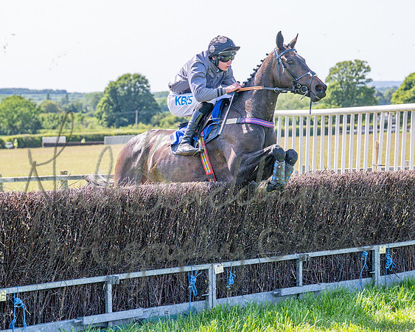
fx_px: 1295
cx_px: 205
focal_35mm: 105
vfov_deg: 14.6
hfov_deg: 18.2
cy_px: 140
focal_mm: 70
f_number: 4
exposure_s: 1/2000
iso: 400
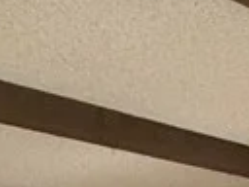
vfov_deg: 9.3
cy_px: 623
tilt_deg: -8.2
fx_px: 806
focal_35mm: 112
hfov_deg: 16.6
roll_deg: +4.2
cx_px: 325
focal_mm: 2.22
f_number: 2.2
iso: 200
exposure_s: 1/121
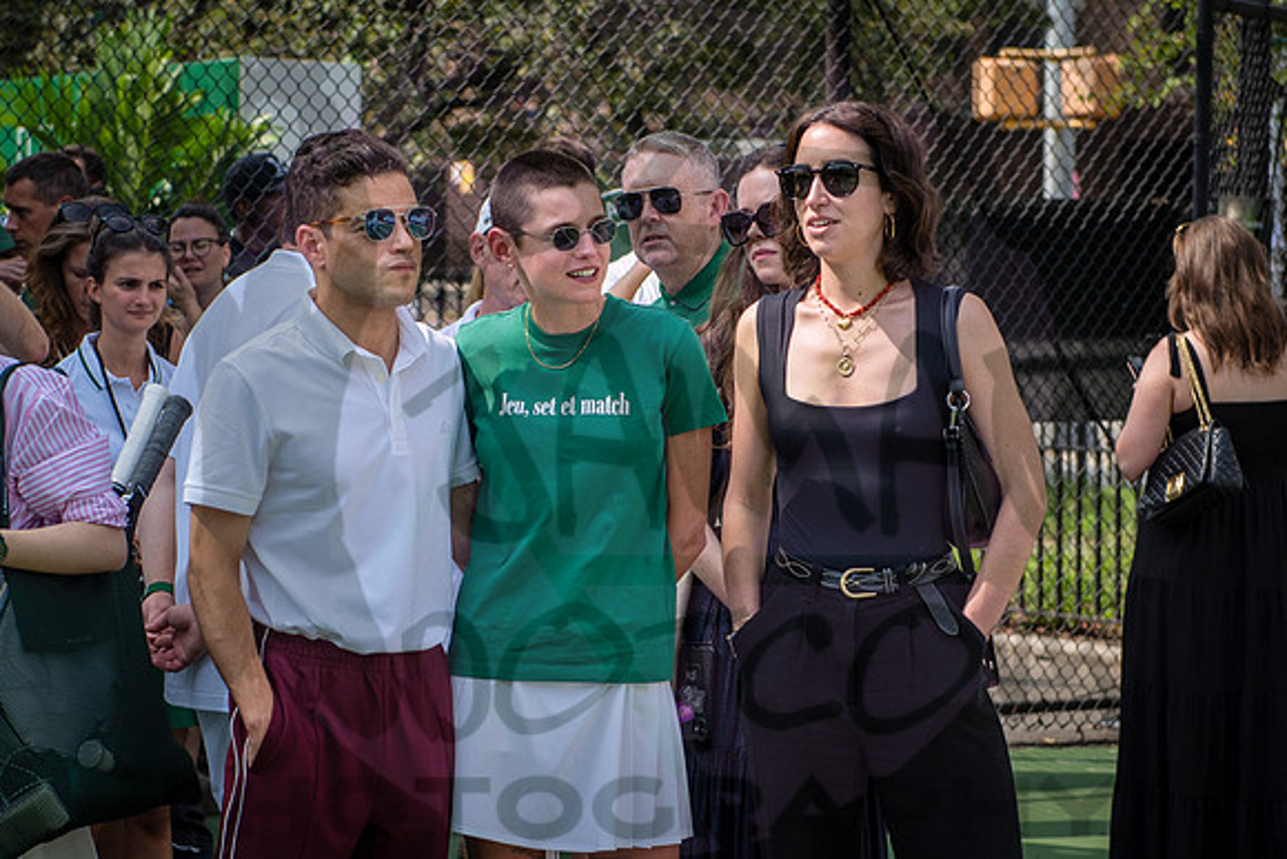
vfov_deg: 11.7
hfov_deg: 17.4
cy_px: 523
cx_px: 544
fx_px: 4205
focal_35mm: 118
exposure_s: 1/1250
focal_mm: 70
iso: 100
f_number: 4
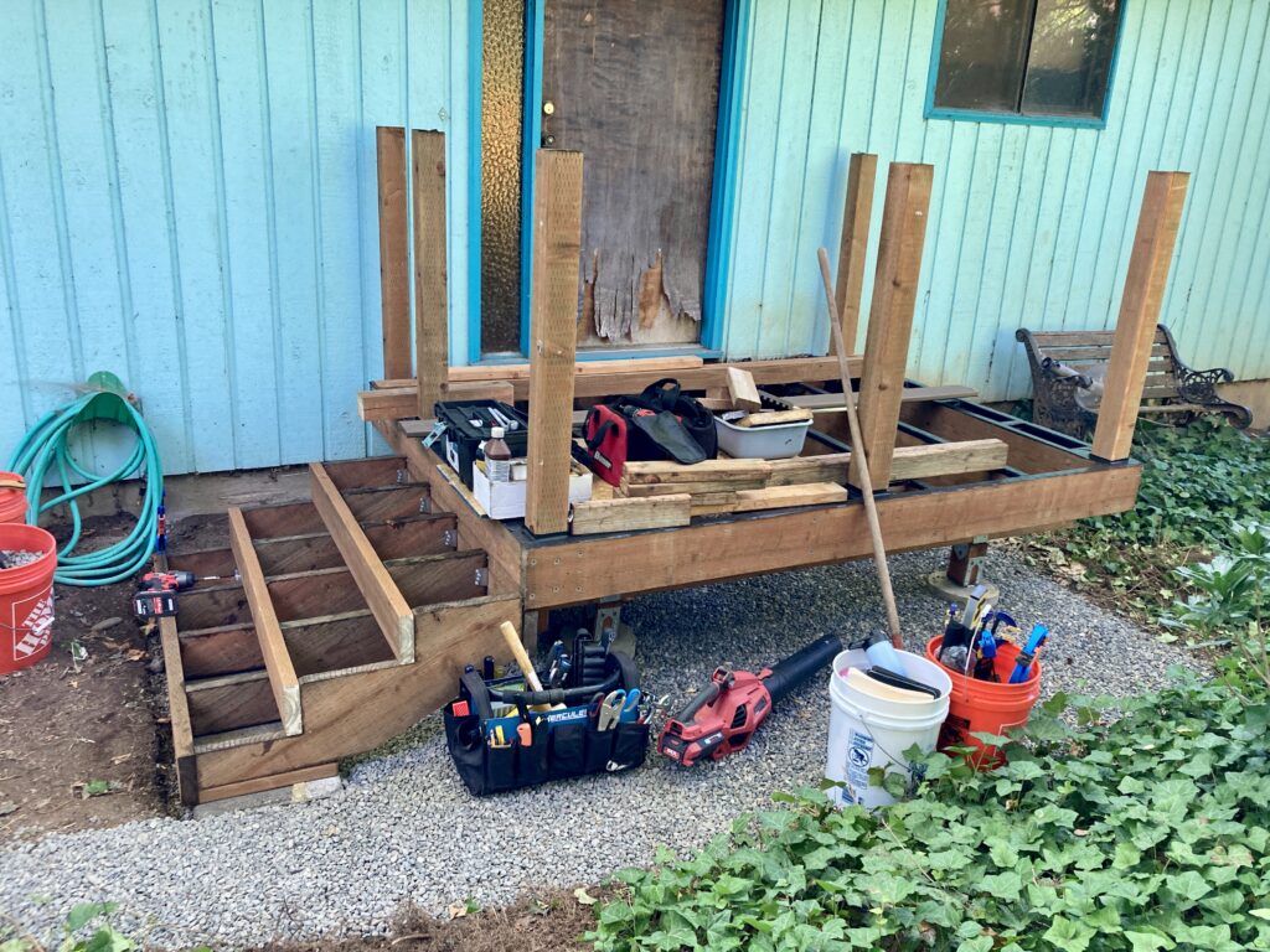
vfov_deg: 49.7
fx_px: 1027
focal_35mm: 28
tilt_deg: -18.7
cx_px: 635
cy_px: 476
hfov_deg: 63.4
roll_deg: -4.0
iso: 80
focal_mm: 3.99
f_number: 1.8
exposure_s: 1/64
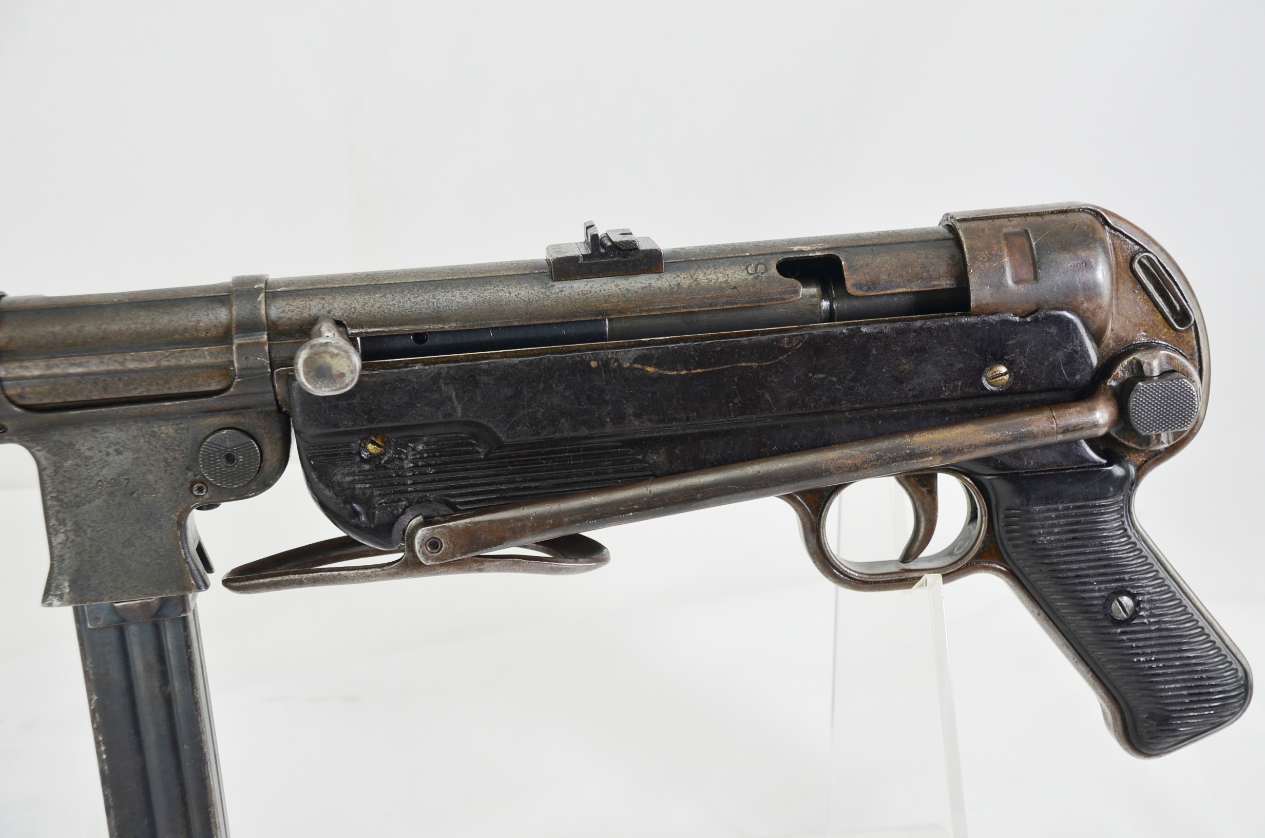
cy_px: 419
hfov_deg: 37.9
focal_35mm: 52
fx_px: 1841
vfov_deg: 25.6
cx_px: 632
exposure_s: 1/125
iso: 320
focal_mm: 35
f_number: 5.6
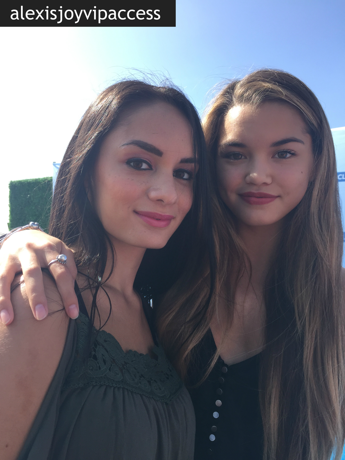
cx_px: 172
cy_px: 230
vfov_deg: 61.7
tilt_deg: +1.3
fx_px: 385
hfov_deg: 48.2
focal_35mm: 29
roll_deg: -0.4
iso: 32
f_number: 2.2
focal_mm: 4.15
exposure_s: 1/775
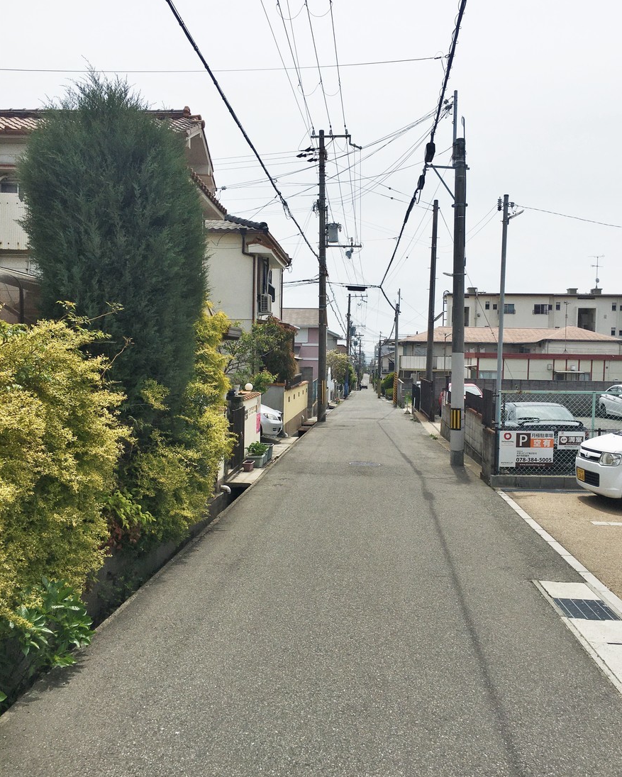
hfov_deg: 47.1
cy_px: 389
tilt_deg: -2.0
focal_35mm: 31
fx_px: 713
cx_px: 317
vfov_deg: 57.2
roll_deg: -1.4
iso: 25
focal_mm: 4.15
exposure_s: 1/3846
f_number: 2.2
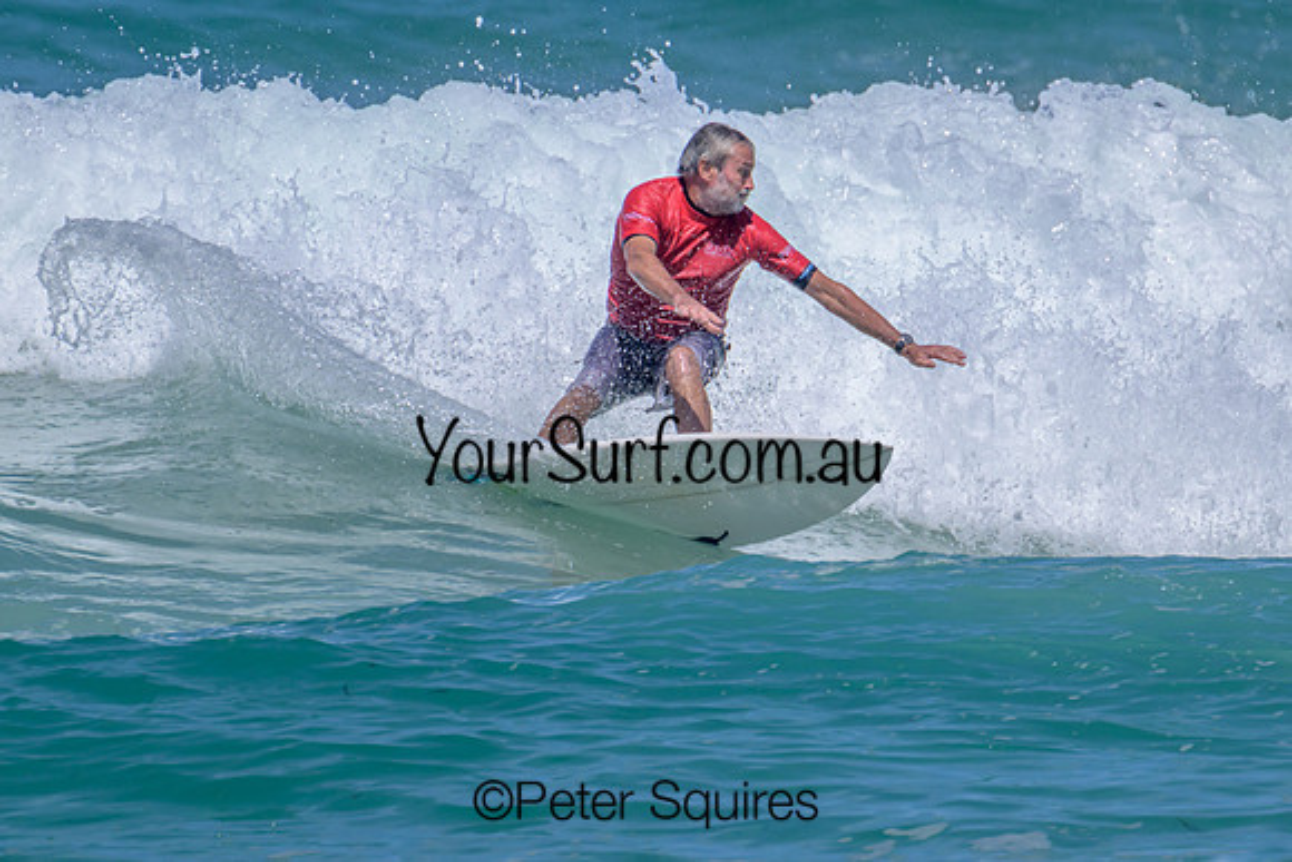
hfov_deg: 1.9
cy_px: 524
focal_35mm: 1081
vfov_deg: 1.3
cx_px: 736
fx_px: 38788
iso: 560
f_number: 11
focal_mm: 800
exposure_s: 1/2000
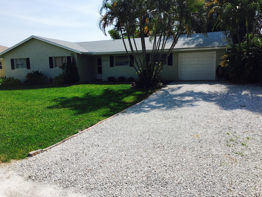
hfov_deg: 61.7
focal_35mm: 29
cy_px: 98
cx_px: 131
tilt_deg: -4.9
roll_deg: +1.4
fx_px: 219
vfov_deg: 48.2
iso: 25
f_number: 2.2
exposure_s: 1/2262
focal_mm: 4.15
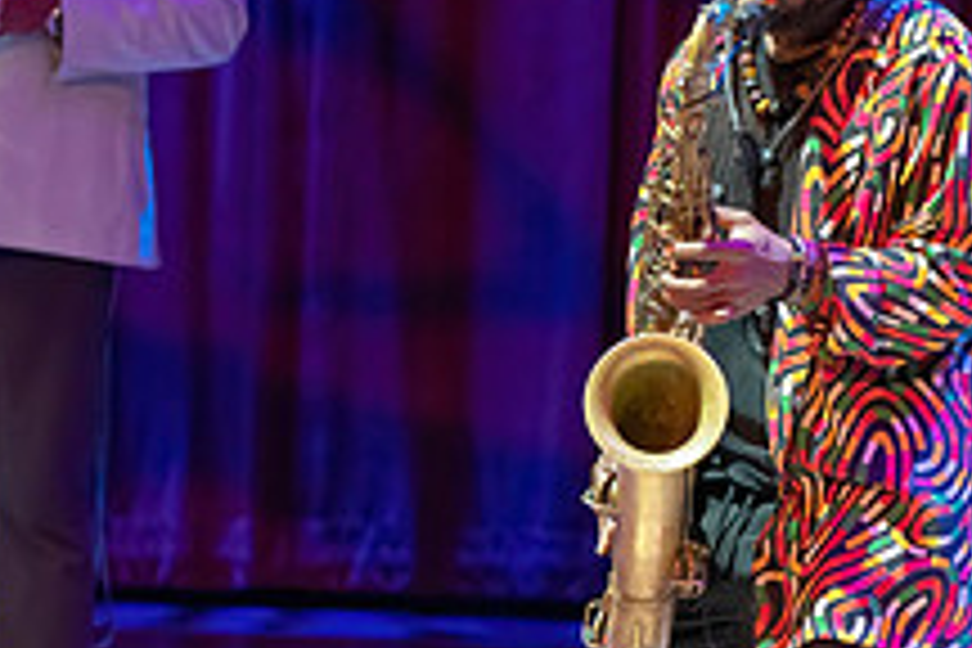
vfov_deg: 2.8
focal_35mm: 496
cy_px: 335
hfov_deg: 4.2
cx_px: 454
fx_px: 13391
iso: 6400
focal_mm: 185
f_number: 5.6
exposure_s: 1/320
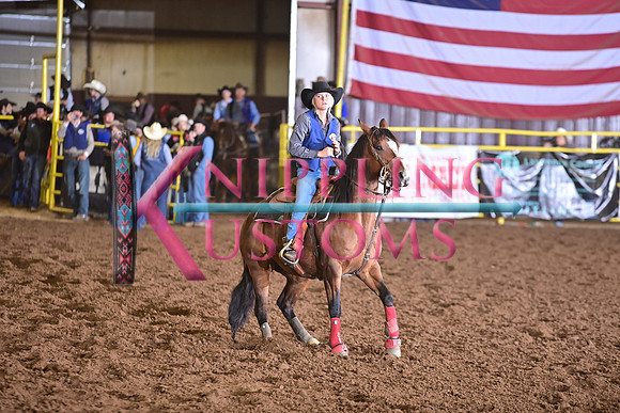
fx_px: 3445
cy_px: 206
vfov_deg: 6.9
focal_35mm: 200
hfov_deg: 10.3
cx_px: 310
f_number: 3.2
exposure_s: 1/250
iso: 1600
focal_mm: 200
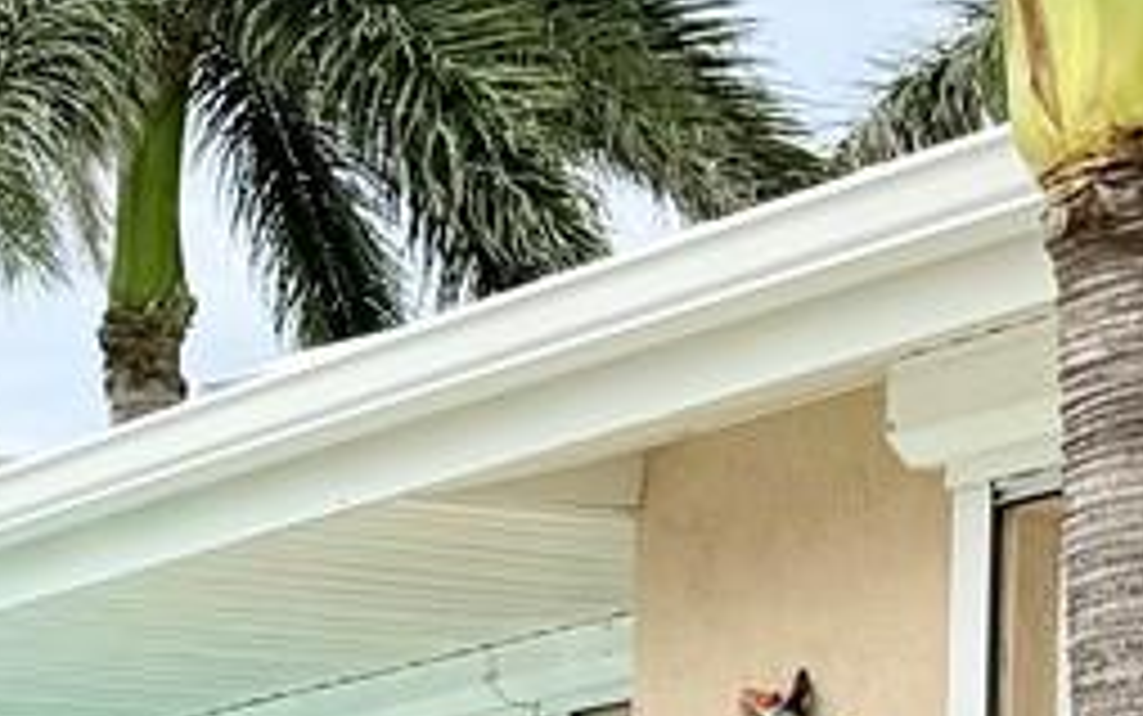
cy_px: 1310
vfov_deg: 7.9
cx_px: -540
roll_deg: -1.4
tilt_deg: +1.8
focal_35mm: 160
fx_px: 4986
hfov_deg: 12.5
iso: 80
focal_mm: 6.76
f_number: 1.78
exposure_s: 1/8130
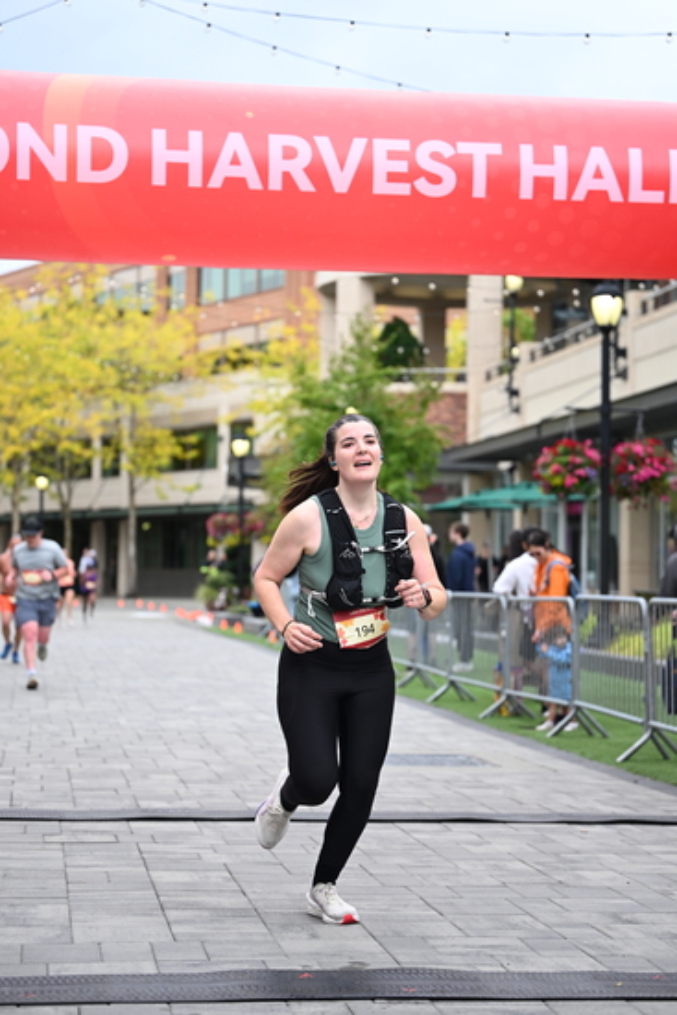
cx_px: 338
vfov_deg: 27.7
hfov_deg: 18.7
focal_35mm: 73
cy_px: 508
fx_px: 2058
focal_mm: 73
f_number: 2.8
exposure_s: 1/2000
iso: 640
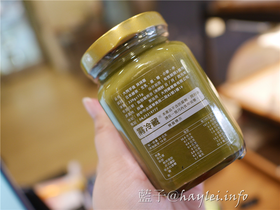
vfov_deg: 46.8
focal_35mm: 30
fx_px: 243
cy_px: 105
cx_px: 140
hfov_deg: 60.0
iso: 200
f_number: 1.7
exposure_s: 1/80
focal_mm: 15
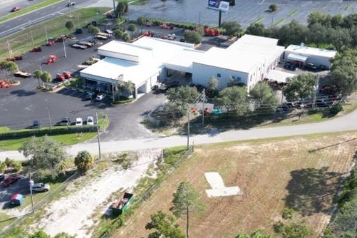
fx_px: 506
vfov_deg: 26.4
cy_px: 154
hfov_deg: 38.8
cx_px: 157
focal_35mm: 51
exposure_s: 1/1250
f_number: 1.7
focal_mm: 6.72
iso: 200
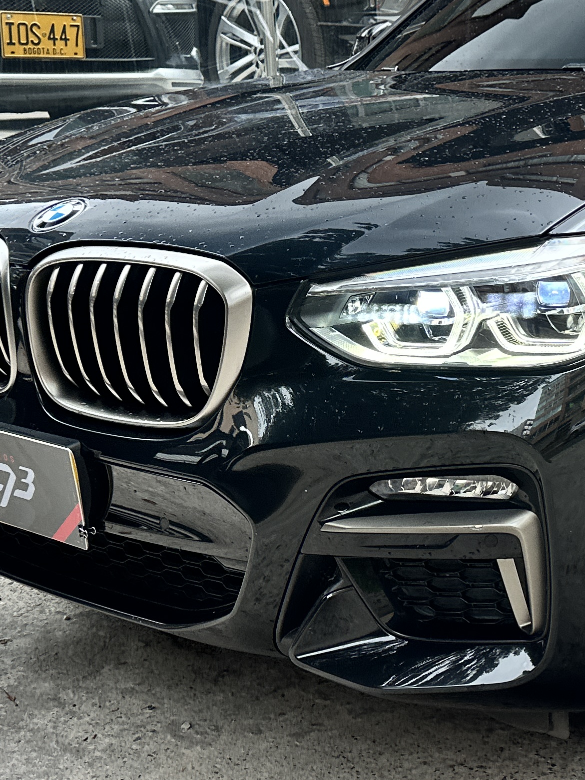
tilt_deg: -11.6
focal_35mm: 62
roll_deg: +0.6
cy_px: 335
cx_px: 504
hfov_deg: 23.2
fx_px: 1397
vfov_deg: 31.2
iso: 160
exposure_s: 1/121
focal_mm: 6.86
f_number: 1.78
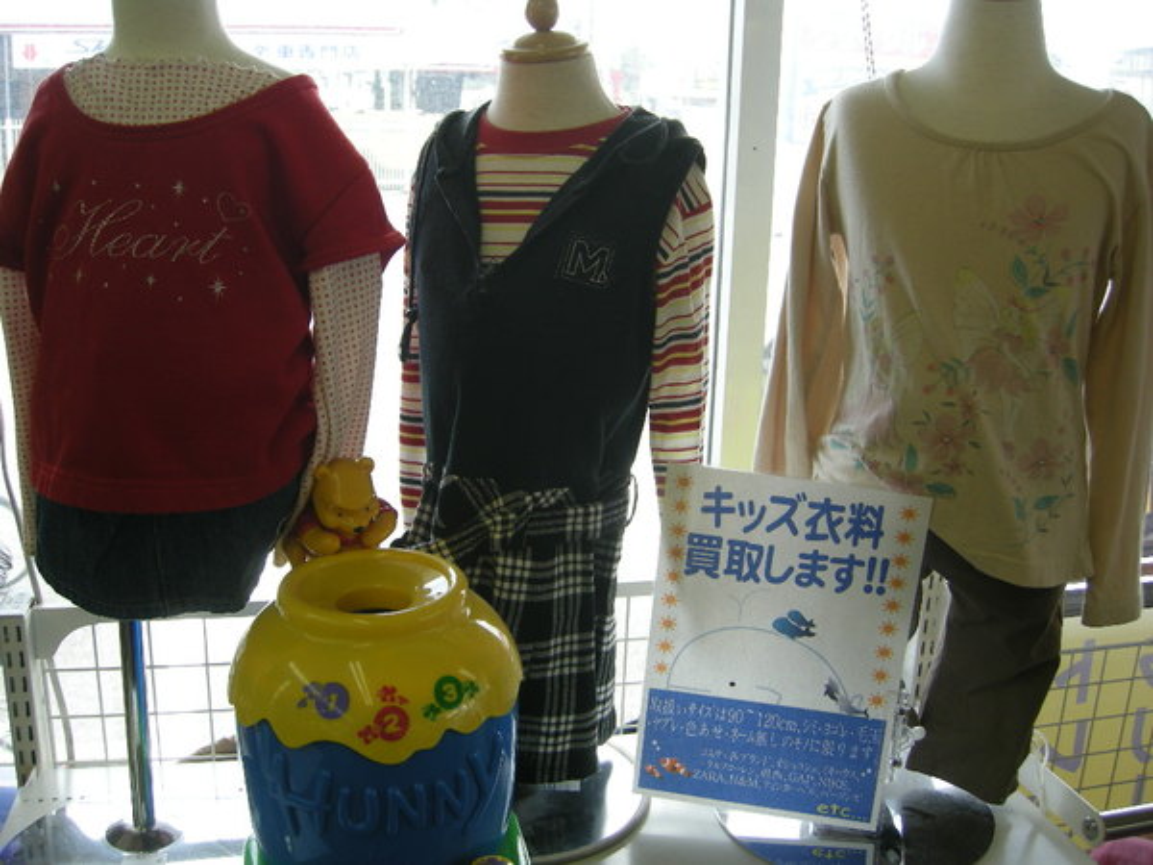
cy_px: 432
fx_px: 1199
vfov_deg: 39.7
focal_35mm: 36
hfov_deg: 51.4
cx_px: 576
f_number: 3
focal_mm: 7.5
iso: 64
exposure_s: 1/77.3
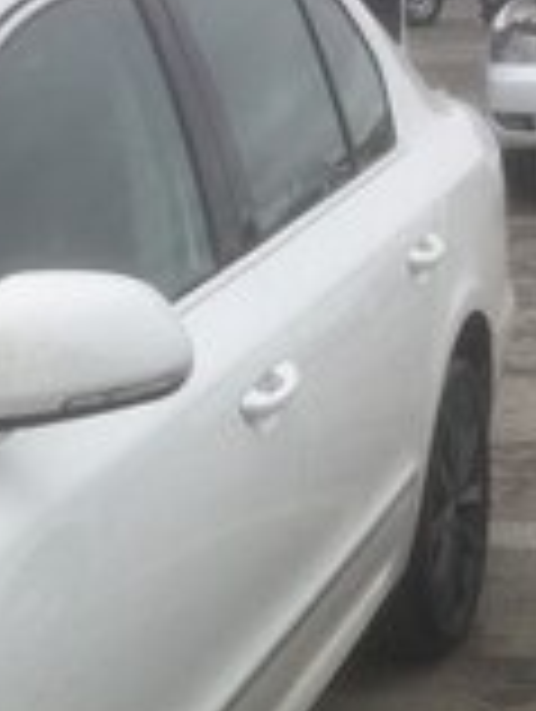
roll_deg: +5.0
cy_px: 918
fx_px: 1874
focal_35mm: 91
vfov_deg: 19.8
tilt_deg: -25.1
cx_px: 117
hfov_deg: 16.2
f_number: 2.2
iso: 32
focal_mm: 4.15
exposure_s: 1/746
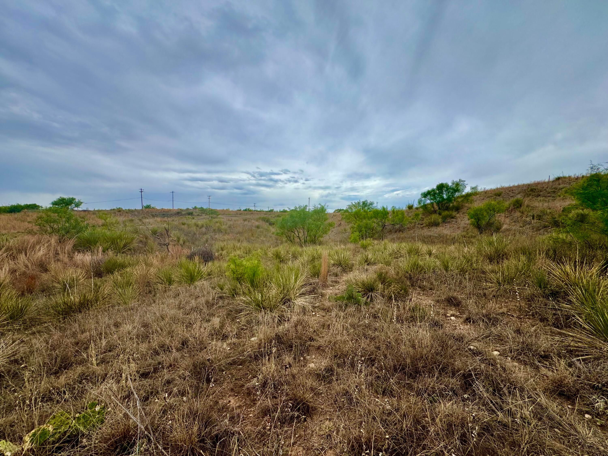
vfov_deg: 85.7
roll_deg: +0.2
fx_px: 246
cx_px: 304
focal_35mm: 14
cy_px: 228
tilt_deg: -0.9
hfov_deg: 102.1
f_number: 2.2
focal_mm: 2.22
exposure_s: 1/2494
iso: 50
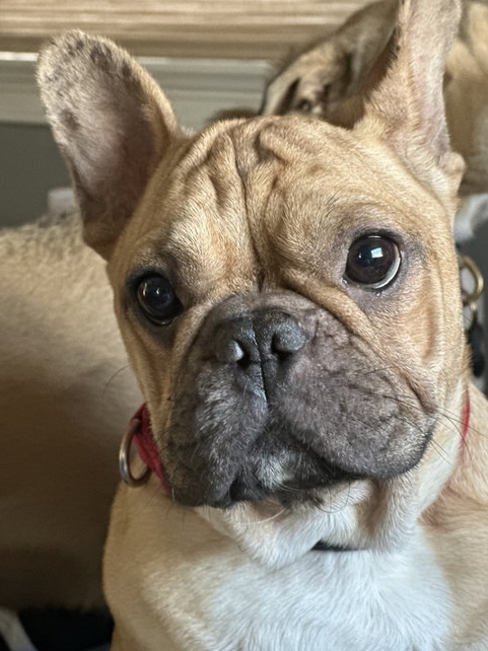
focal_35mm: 80
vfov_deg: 24.4
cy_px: 325
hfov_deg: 18.4
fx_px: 1505
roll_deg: +0.6
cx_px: 236
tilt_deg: -12.2
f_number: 2.8
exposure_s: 1/40
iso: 400
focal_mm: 9
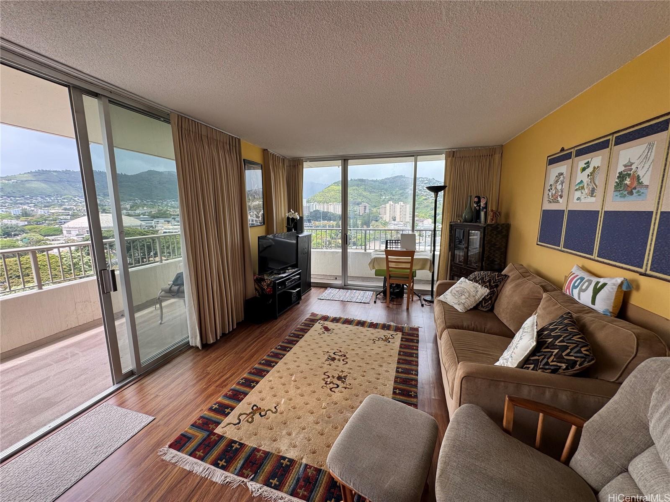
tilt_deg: -8.9
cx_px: 335
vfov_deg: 85.7
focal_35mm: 14
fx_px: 271
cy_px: 251
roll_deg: -0.2
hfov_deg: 102.1
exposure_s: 1/215
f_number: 2.2
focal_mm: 2.22
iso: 40
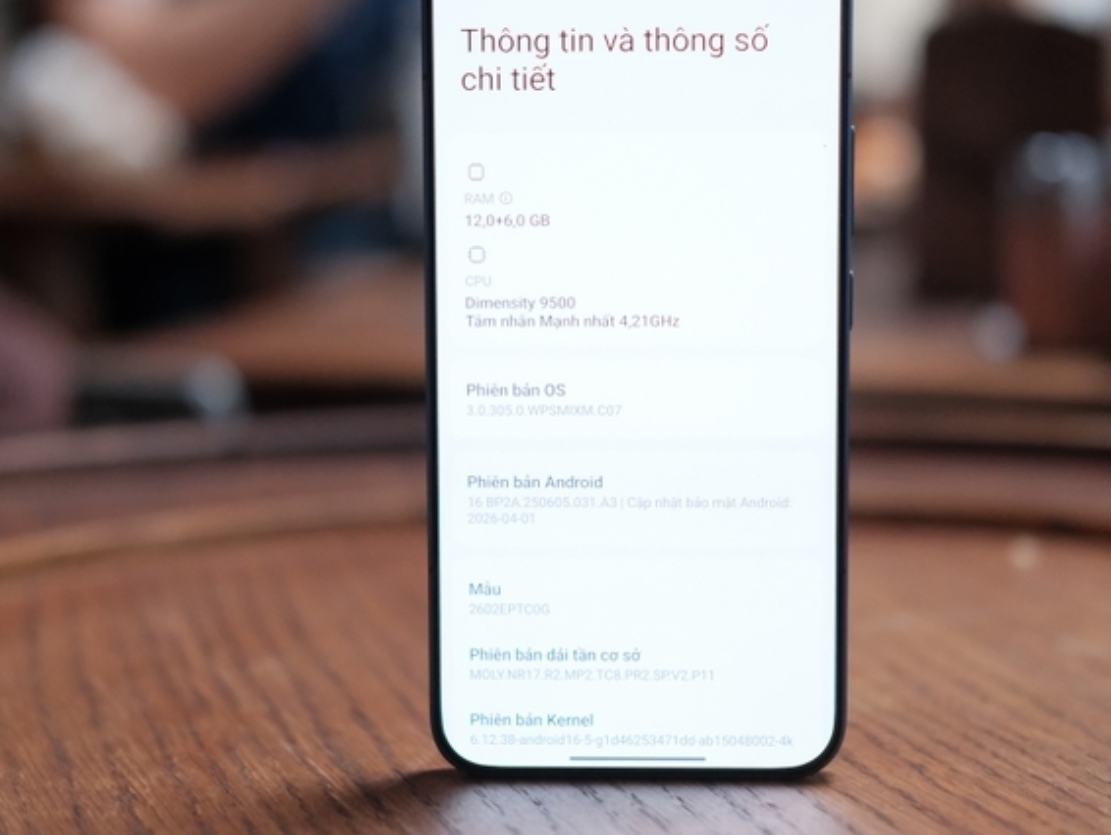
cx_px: 587
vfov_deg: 20.4
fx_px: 2312
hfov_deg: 27.0
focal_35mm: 72
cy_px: 376
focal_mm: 35
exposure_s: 1/1000
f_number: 2
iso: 3200
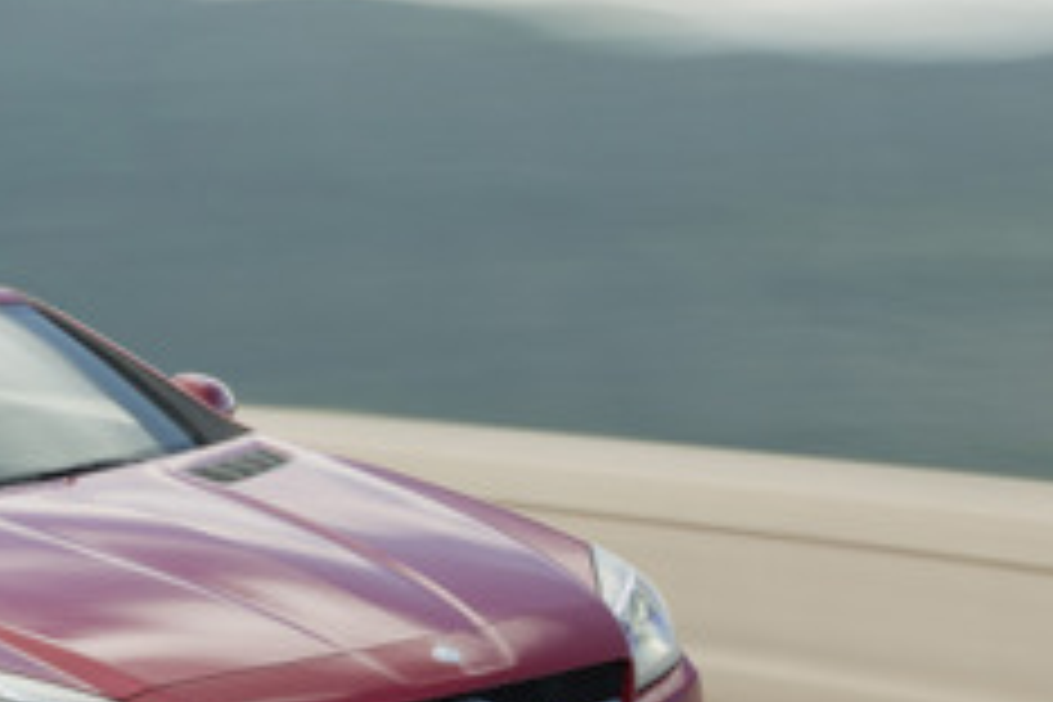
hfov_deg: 13.3
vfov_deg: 9.0
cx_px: 99
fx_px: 4475
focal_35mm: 153
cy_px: 286
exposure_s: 13
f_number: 11
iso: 100
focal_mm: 56
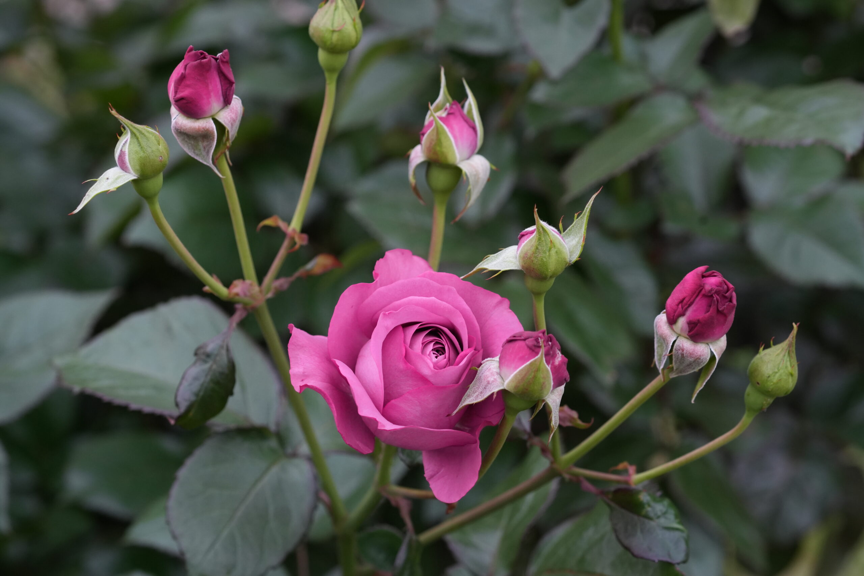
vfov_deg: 13.7
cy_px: 288
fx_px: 2400
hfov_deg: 20.4
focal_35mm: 100
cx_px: 432
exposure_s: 1/500
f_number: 5.6
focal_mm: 100
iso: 2000
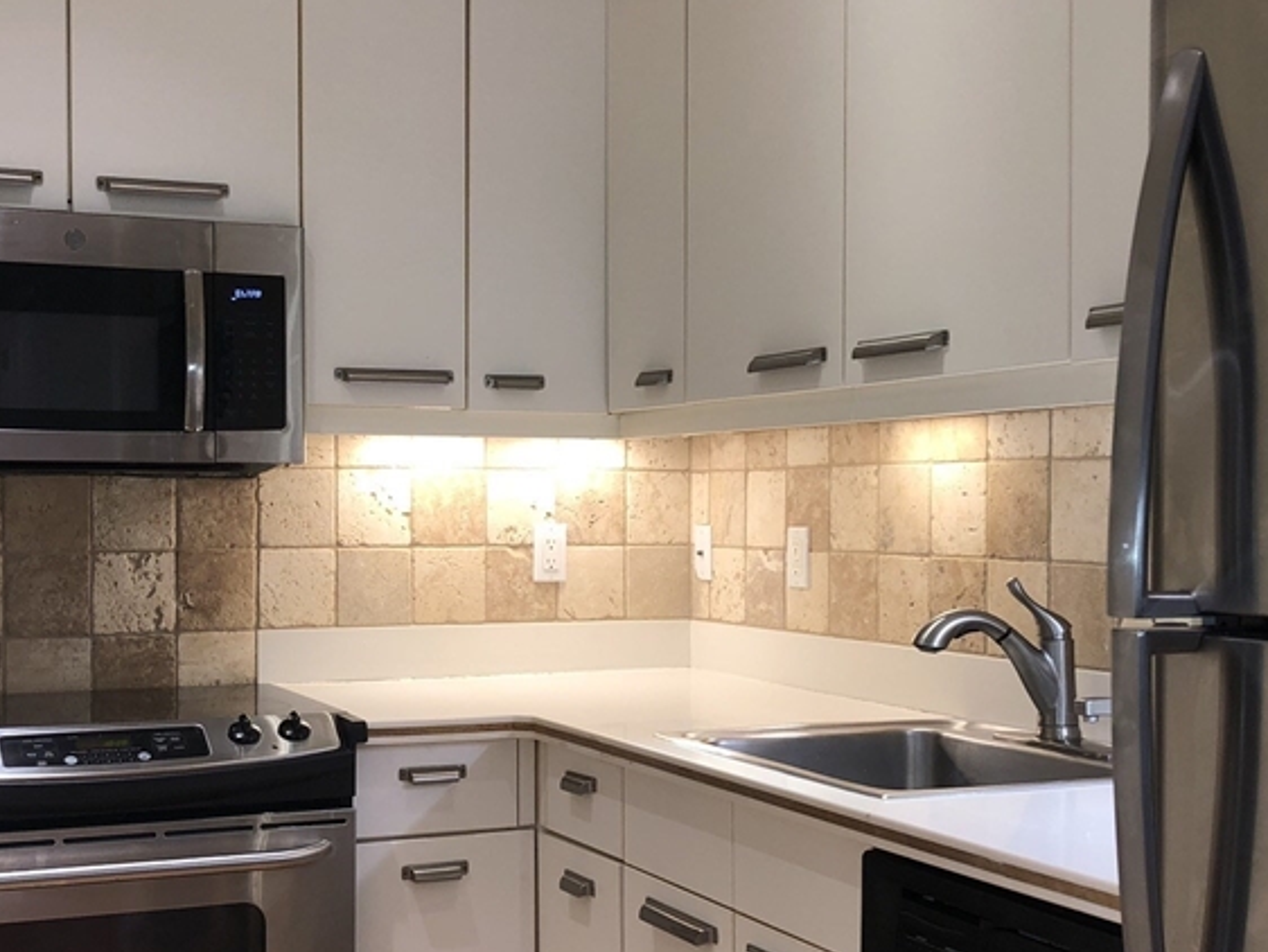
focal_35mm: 51
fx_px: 1869
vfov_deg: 28.5
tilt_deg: -1.0
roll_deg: +0.2
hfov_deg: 37.4
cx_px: 551
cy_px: 550
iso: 20
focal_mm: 3.99
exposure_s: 1/19
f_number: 1.8
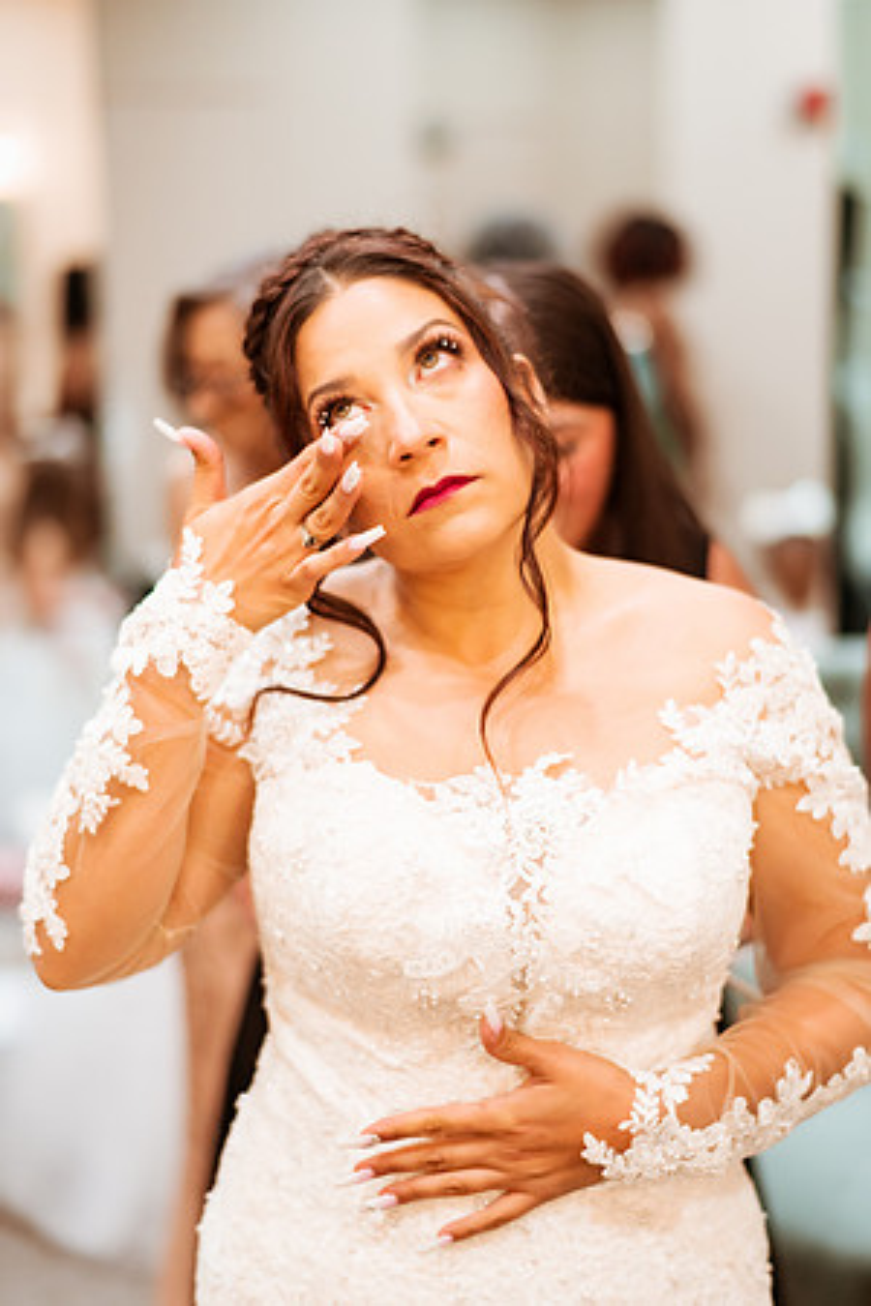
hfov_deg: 23.4
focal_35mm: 58
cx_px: 436
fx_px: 2105
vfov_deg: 34.5
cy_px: 653
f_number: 1.4
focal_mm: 58
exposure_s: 1/640
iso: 1000
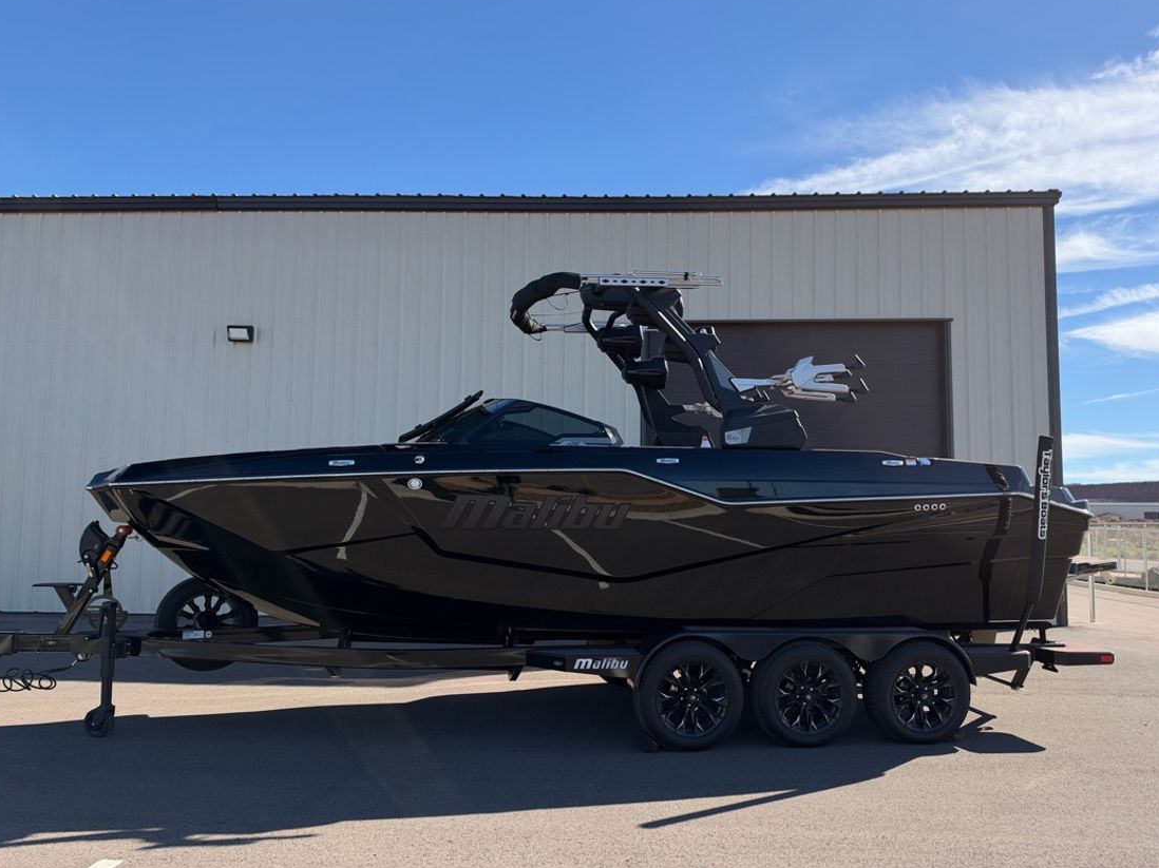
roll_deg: -0.3
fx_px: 937
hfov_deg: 63.3
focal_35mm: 28
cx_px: 631
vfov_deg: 49.7
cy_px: 441
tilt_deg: +5.9
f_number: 1.8
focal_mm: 6.93
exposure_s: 1/2667
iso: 80
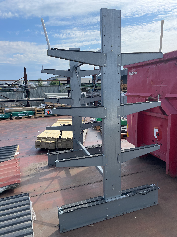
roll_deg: +1.7
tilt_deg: -9.7
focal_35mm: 26
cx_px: 88
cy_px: 118
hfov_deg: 53.1
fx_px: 177
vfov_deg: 67.3
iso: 50
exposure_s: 1/4831
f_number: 1.6
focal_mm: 4.2
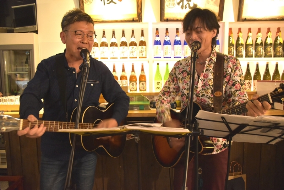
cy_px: 95
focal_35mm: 24
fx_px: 190
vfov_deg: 53.2
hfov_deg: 73.7
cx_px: 142
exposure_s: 1/30
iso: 2000
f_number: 3.5
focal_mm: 16
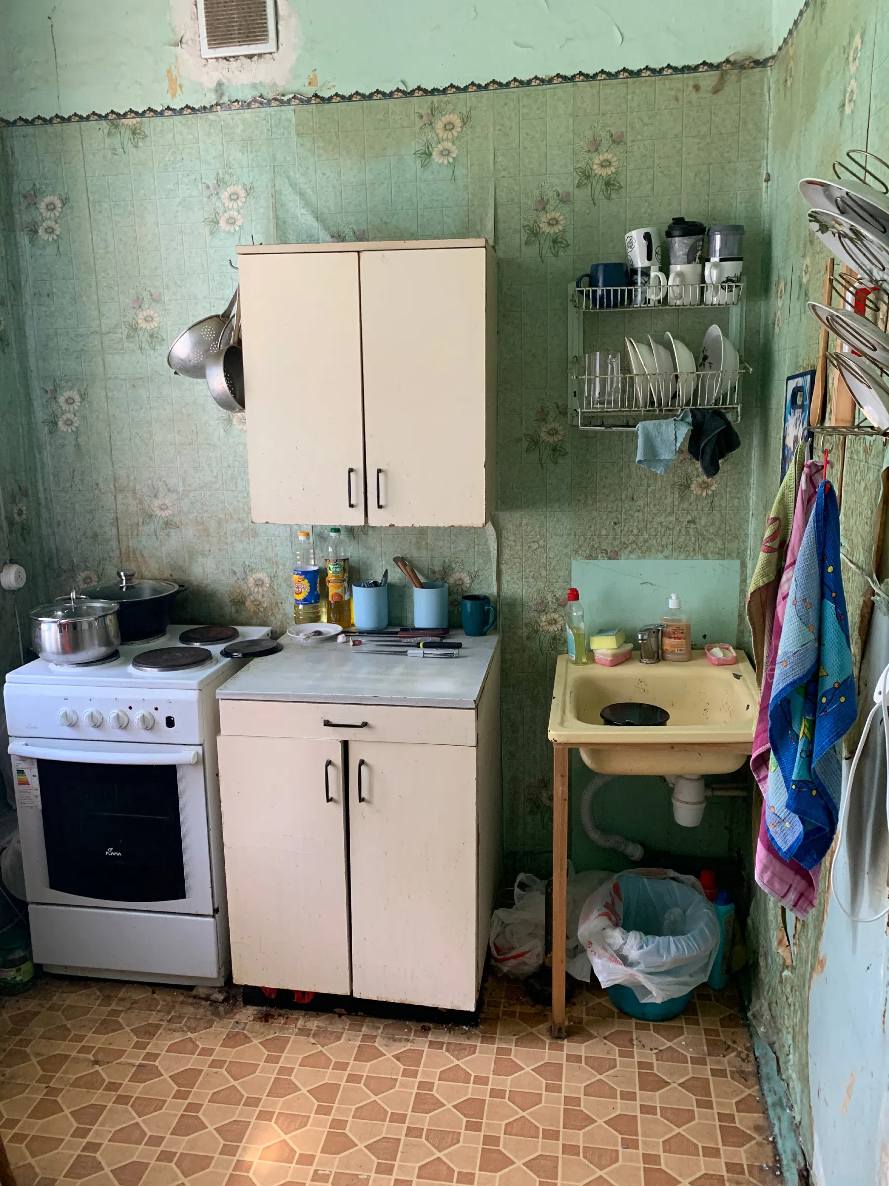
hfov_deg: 53.1
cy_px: 593
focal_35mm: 26
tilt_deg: -12.1
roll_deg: +2.0
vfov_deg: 67.3
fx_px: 890
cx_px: 444
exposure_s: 1/60
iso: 125
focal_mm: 4.25
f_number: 1.8
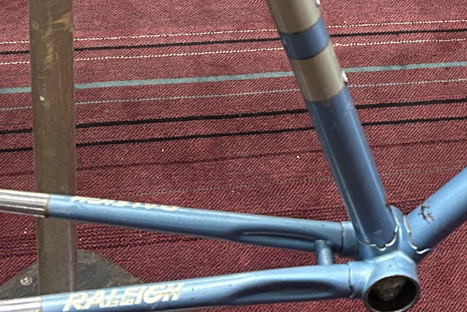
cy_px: -158
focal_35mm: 104
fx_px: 1349
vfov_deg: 12.5
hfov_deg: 18.9
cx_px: 498
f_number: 1.5
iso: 400
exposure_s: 1/60
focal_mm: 5.7
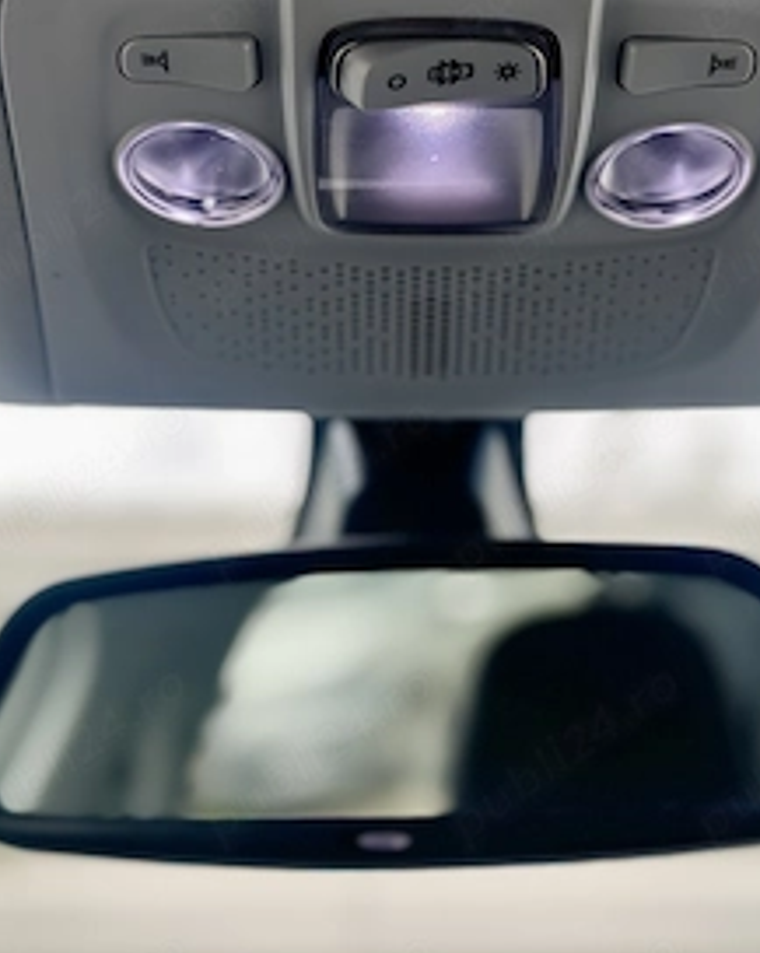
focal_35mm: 69
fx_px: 1943
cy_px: 277
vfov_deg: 27.3
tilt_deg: +23.8
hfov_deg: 22.1
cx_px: 441
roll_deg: -0.8
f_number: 1.78
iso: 80
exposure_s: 1/1009
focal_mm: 6.86
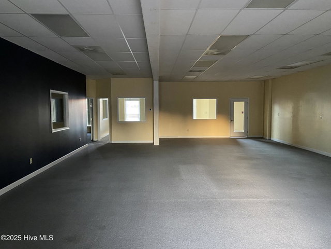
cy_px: 124
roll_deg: +0.5
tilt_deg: -5.0
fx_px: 249
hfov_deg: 67.3
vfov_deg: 53.1
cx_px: 166
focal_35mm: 26
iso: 640
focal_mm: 4.25
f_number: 1.8
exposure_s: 1/33
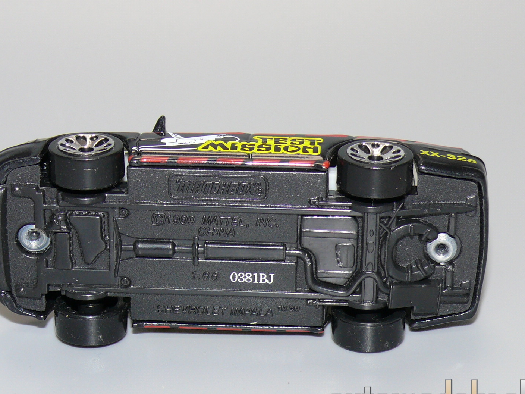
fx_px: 1896
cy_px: 212
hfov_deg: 15.8
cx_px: 243
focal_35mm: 125
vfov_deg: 11.9
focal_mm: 14
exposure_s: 1/30
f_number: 4
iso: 100
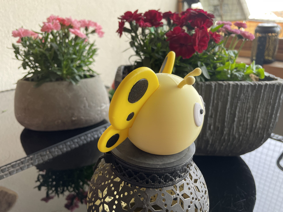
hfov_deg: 67.3
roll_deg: +0.9
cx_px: 142
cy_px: 106
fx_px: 213
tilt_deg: -21.2
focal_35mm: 26
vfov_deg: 53.1
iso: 80
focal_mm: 4.2
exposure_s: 1/121
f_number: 1.6
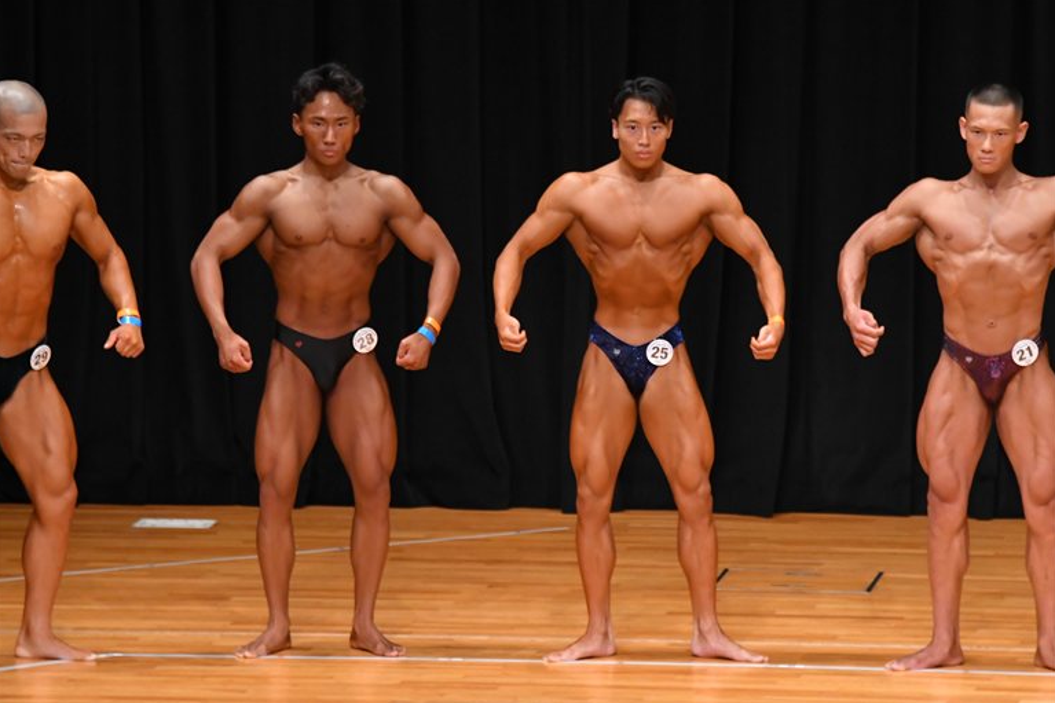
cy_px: 351
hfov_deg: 7.2
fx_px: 8438
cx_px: 525
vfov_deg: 4.8
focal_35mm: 288
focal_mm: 190
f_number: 5.6
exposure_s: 1/400
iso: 4000
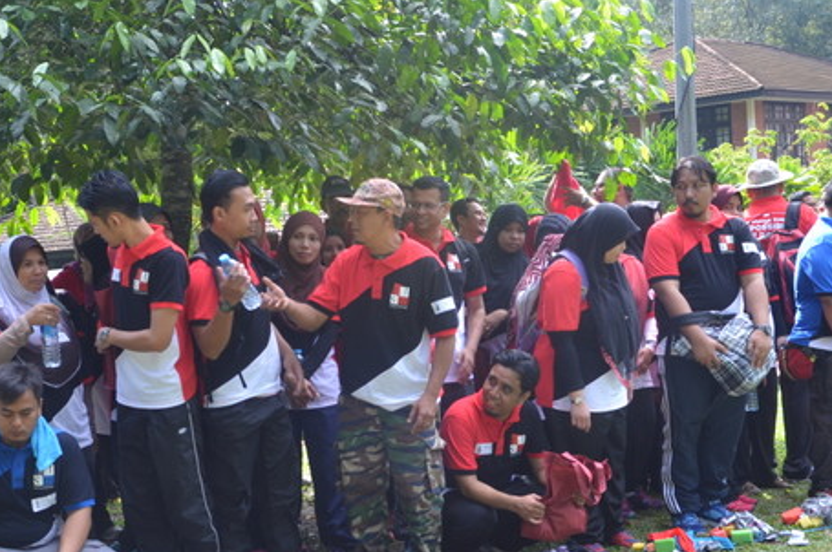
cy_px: 366
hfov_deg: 34.5
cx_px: 406
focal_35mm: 58
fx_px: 1339
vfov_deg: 23.2
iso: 250
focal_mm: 22
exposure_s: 1/125
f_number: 5
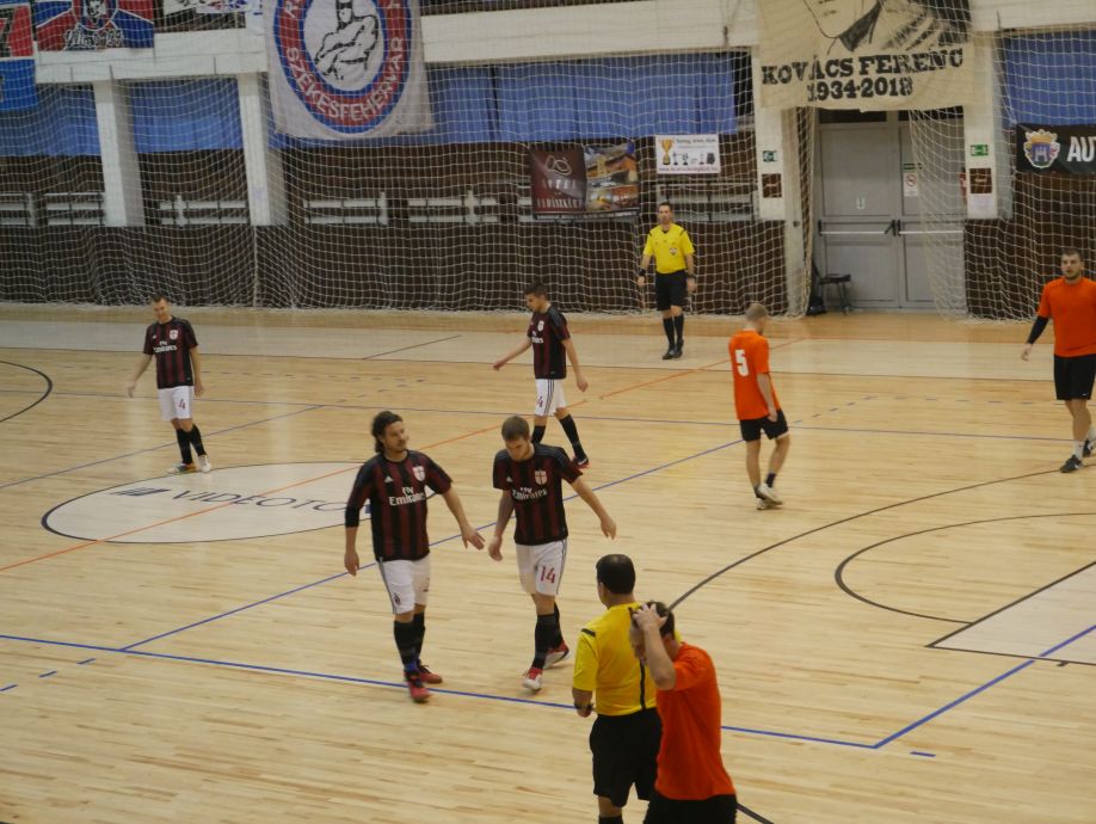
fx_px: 2662
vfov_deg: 17.6
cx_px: 548
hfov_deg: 23.3
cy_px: 412
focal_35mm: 84
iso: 3200
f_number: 5.6
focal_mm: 42
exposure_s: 1/100
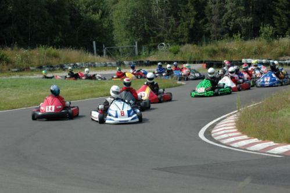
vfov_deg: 13.0
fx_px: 846
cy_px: 96
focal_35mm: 105
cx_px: 145
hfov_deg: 19.5
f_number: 9
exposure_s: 1/320
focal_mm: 70
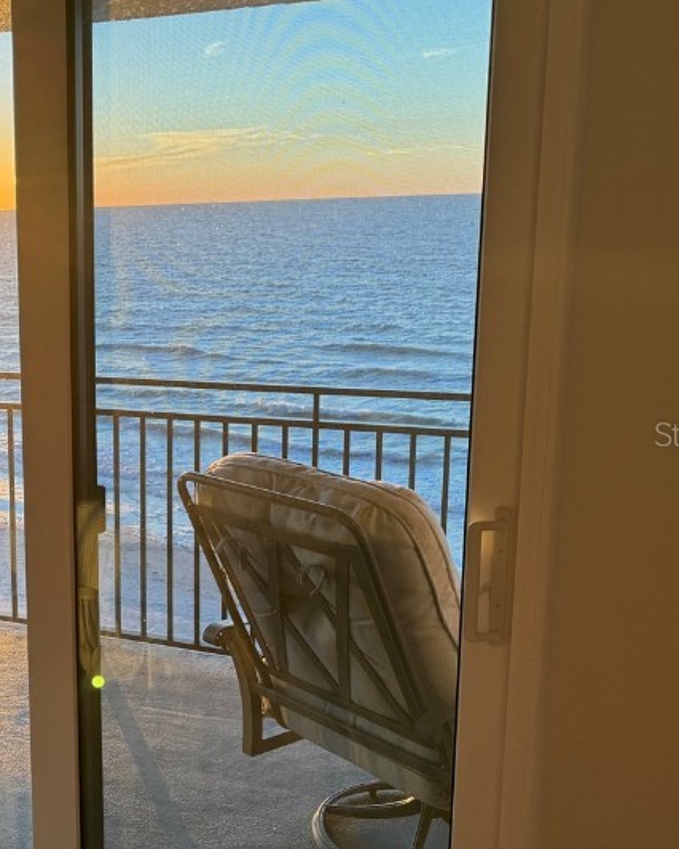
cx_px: -11
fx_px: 1131
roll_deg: +1.3
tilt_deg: -10.6
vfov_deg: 41.2
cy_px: 433
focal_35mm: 45
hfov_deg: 30.8
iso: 64
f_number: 1.78
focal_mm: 6.86
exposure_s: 1/204
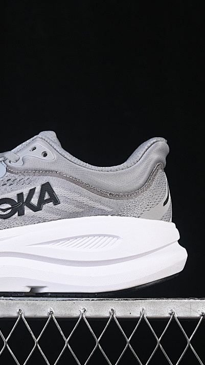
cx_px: 6
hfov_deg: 10.1
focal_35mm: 119
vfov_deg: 18.0
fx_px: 1150
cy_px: 183
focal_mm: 50
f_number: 7.1
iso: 160
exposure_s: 1/60
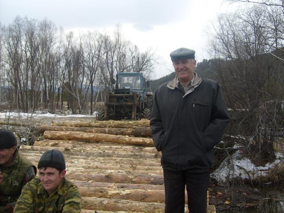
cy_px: 106
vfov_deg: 40.7
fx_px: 287
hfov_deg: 52.6
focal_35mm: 35
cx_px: 142
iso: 80
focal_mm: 5.8
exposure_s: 1/350
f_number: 2.8
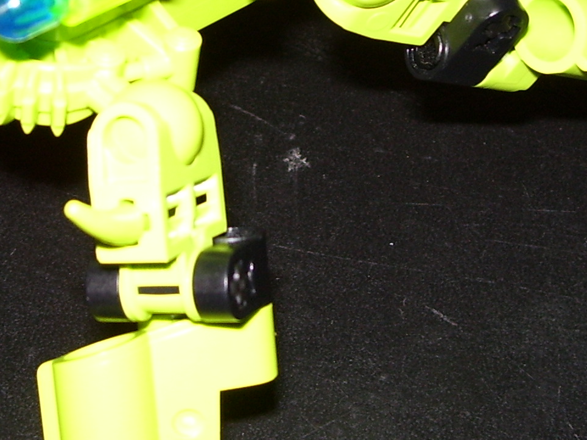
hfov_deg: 22.8
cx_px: 278
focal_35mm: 86
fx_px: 1458
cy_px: 133
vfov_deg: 17.1
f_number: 2.7
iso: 80
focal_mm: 6
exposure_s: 1/60
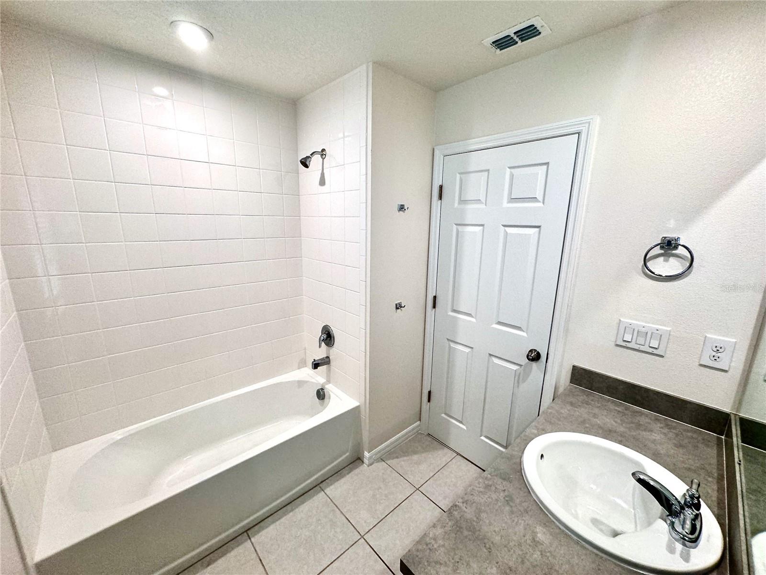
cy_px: 288
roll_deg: -1.1
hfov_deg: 102.1
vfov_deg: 85.7
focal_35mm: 14
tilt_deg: -11.8
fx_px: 310
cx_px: 383
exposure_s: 1/120
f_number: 2.2
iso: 125
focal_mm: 2.22
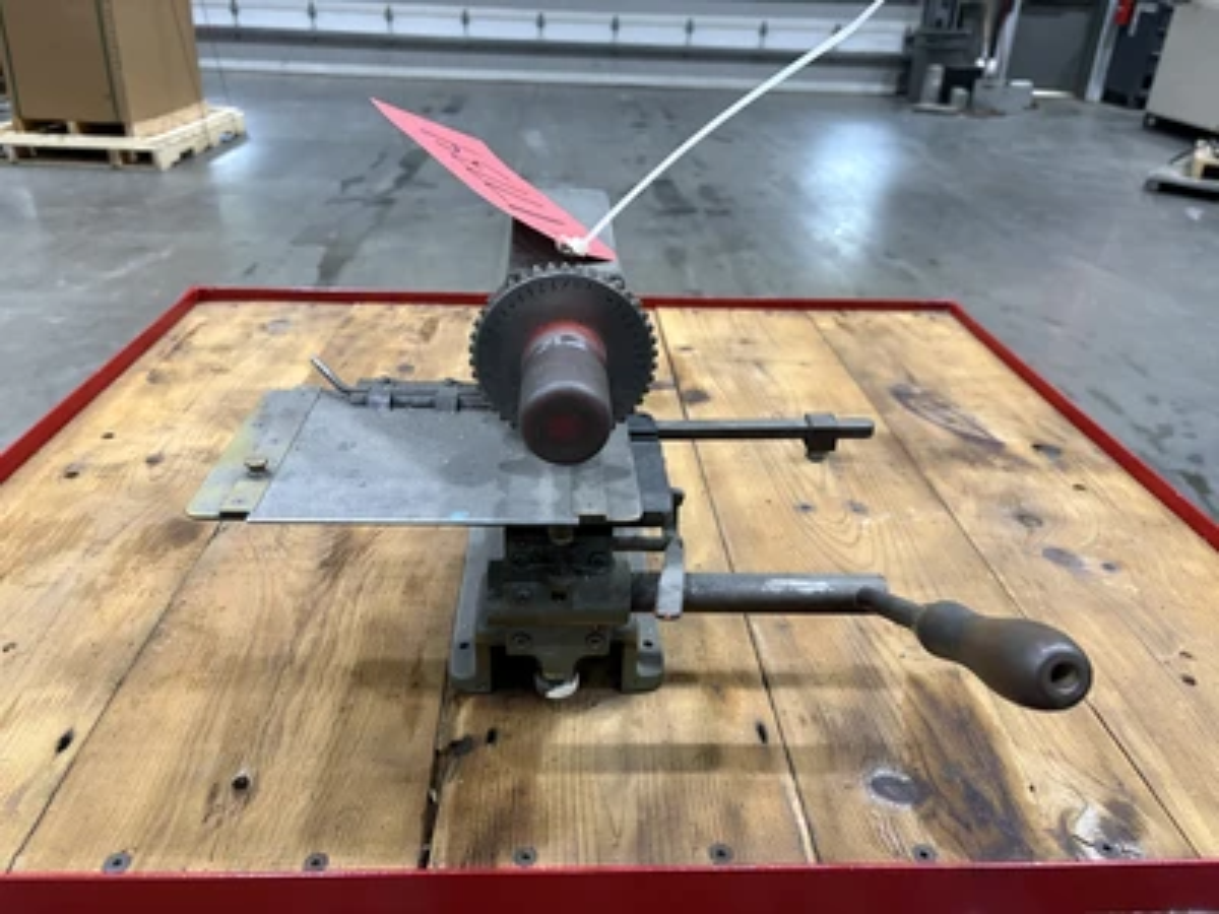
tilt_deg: -27.5
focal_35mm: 26
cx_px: 610
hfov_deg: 67.3
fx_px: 916
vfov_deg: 53.1
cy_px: 457
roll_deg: +0.0
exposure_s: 1/60
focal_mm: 5.96
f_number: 1.6
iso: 320
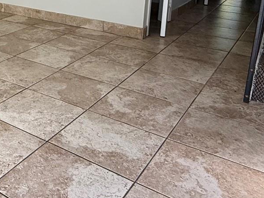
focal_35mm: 48
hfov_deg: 34.8
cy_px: -1
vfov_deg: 28.4
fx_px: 366
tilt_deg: -10.5
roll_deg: +0.1
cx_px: -19
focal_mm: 2.22
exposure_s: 1/99
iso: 125
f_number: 2.2
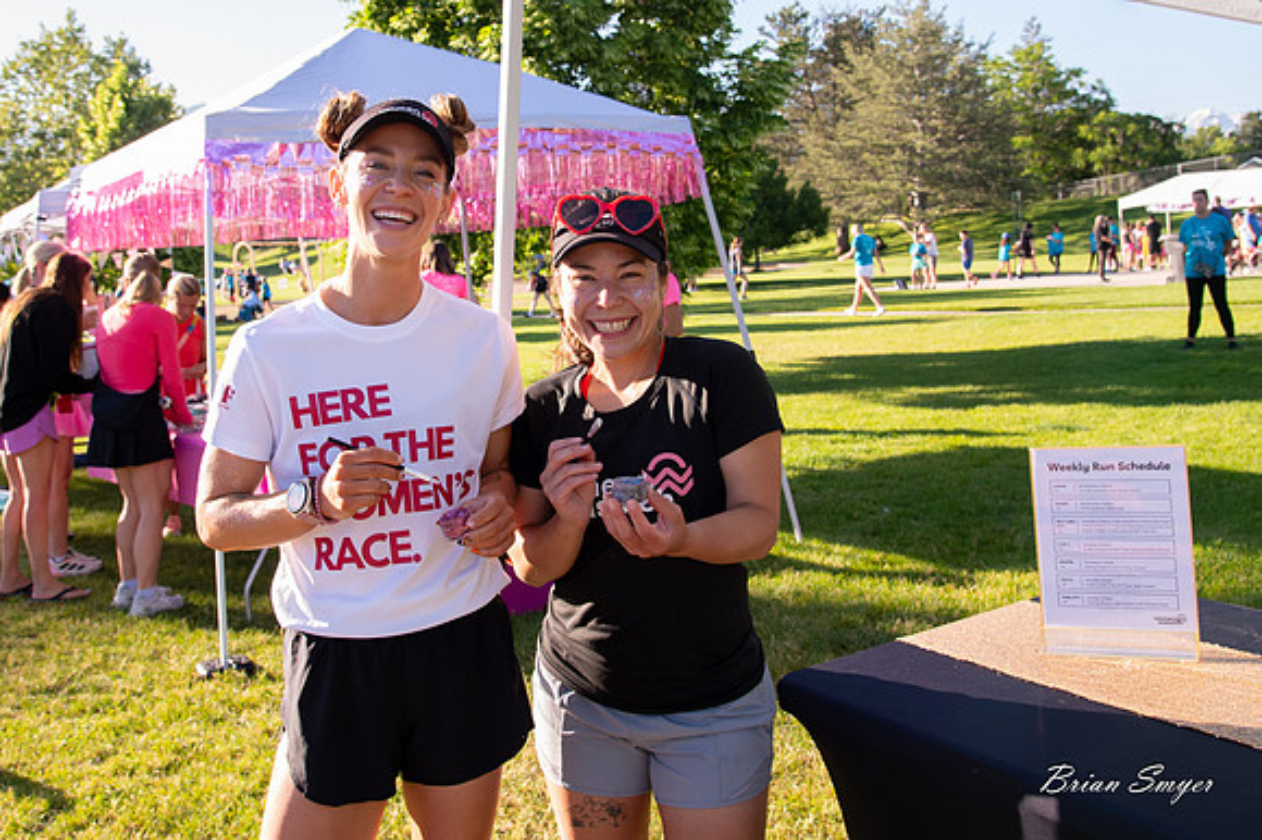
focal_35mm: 38
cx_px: 578
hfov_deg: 50.6
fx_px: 1333
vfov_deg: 34.7
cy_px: 303
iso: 500
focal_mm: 28
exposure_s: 1/320
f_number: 7.1
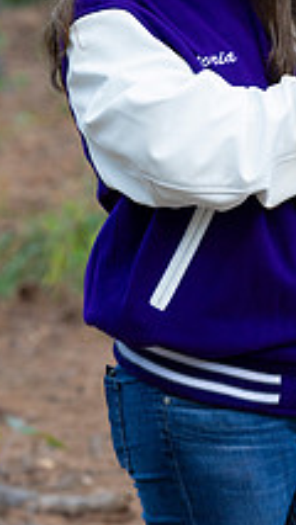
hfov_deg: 4.6
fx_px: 3707
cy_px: 35
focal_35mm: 266
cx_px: 234
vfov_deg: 8.1
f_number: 5
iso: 800
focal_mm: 120
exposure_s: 1/80
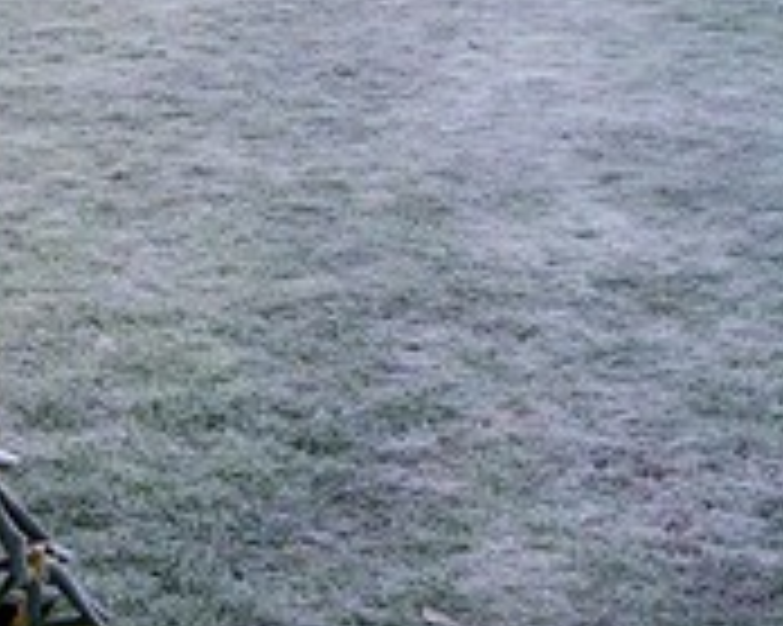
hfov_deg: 21.5
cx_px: 346
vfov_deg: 17.0
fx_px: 2061
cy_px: 72
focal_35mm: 89
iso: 80
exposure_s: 1/107
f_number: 2.7
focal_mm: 6
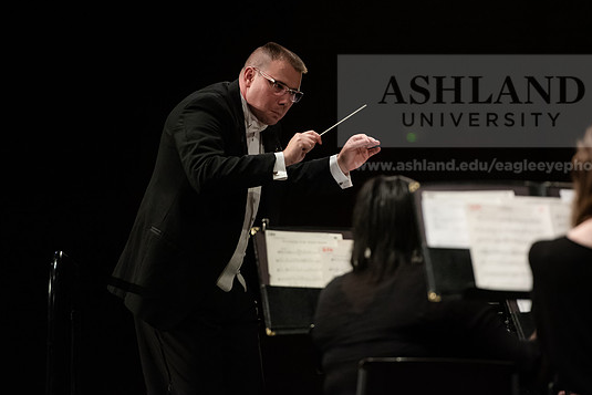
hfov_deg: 9.5
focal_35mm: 217
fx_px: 3569
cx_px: 304
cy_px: 189
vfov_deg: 6.3
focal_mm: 200
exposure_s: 1/250
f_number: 3.2
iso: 3200
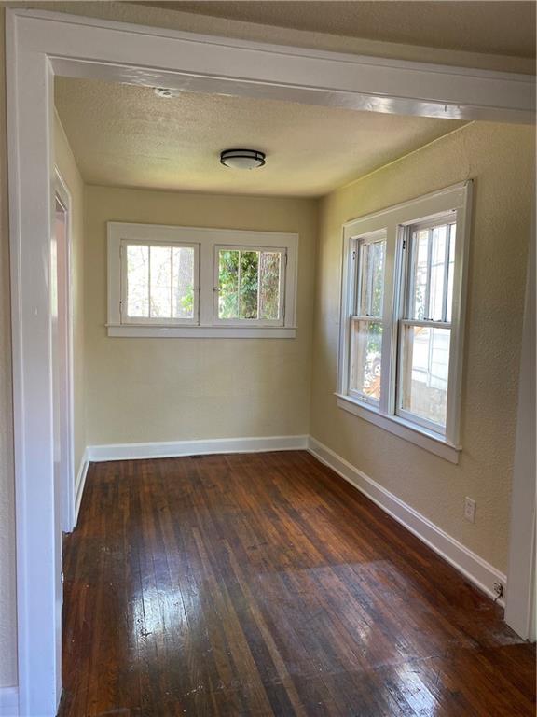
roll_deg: -0.7
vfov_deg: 67.3
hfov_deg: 53.1
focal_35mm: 26
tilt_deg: -6.1
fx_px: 538
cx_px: 268
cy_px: 358
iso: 100
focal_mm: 4.25
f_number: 1.8
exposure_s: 1/60
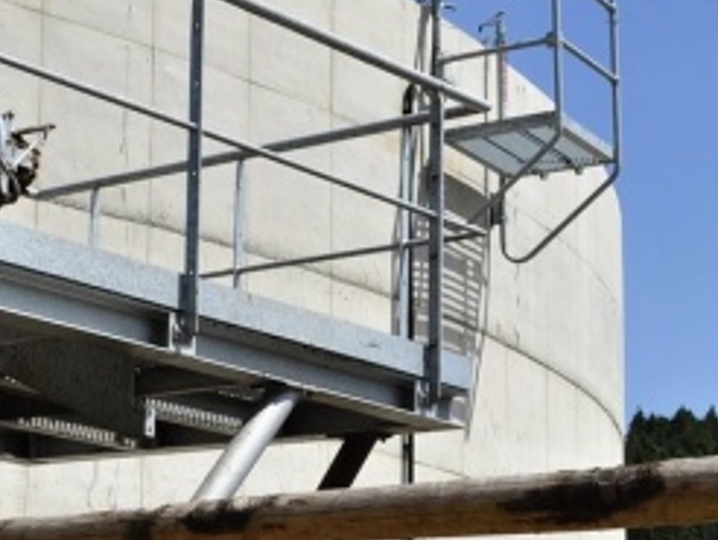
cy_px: 382
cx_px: -70
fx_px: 2201
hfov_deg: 17.9
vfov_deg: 14.0
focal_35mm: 106
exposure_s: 1/500
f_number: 11
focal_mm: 20
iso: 200
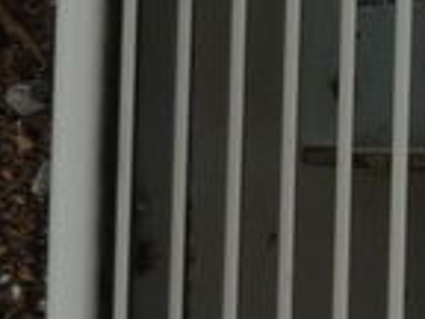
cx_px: 1095
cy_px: 254
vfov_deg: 7.1
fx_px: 2554
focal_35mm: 208
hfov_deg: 8.5
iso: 100
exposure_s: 1/500
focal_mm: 5.2
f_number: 5.6
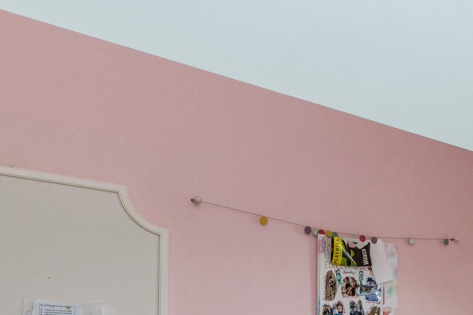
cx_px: 510
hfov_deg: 36.1
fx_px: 617
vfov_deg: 26.4
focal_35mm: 47
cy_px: 347
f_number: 9
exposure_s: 1/80
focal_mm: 17
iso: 1000
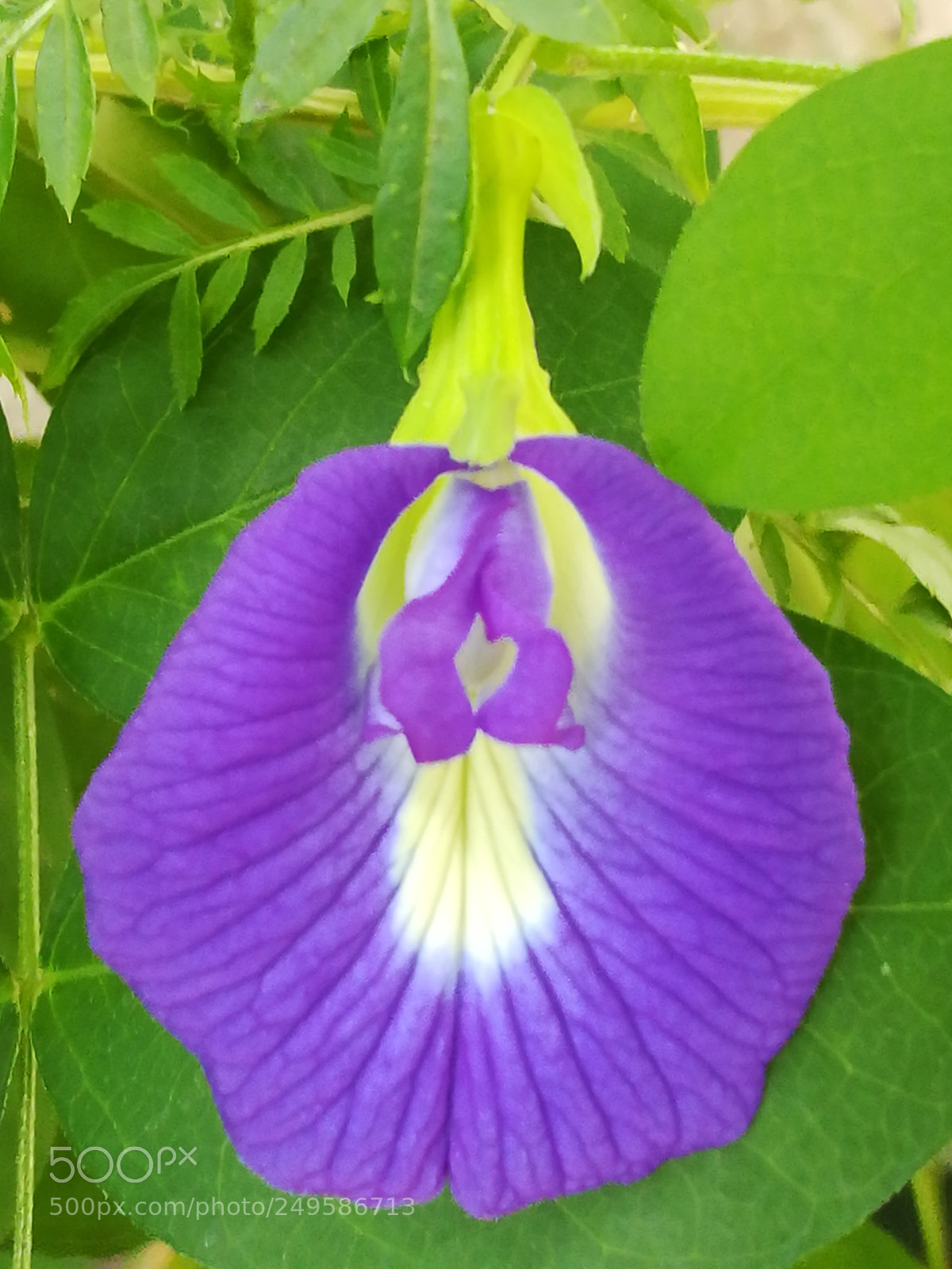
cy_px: 634
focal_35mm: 84
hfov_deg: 17.6
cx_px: 476
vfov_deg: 23.3
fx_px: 3080
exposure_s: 1/33.3
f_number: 2.2
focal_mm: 3.83
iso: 400
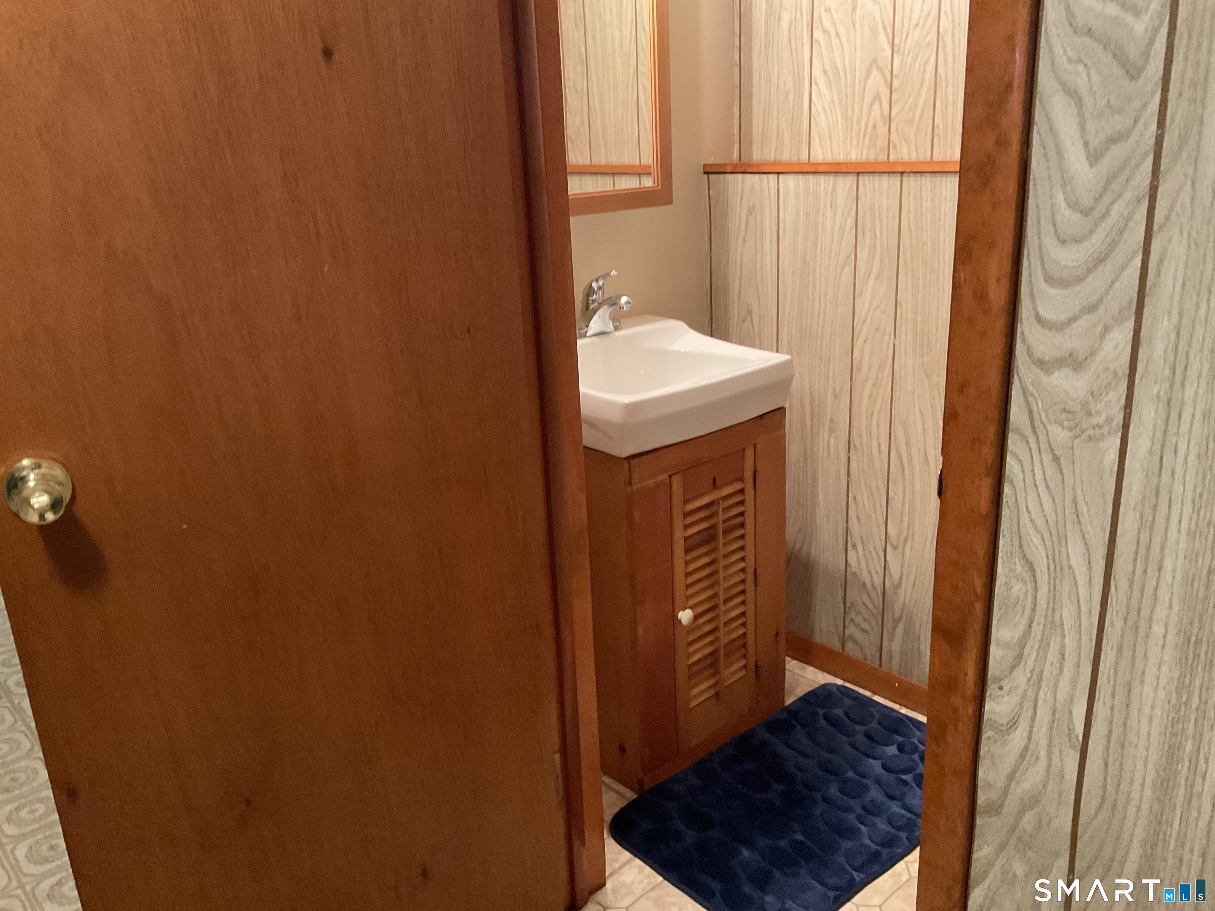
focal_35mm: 29
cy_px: 456
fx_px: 1018
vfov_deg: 48.2
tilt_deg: -19.4
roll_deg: +1.8
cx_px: 608
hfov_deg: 61.7
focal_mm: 3
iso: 400
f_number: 1.8
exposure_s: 1/30
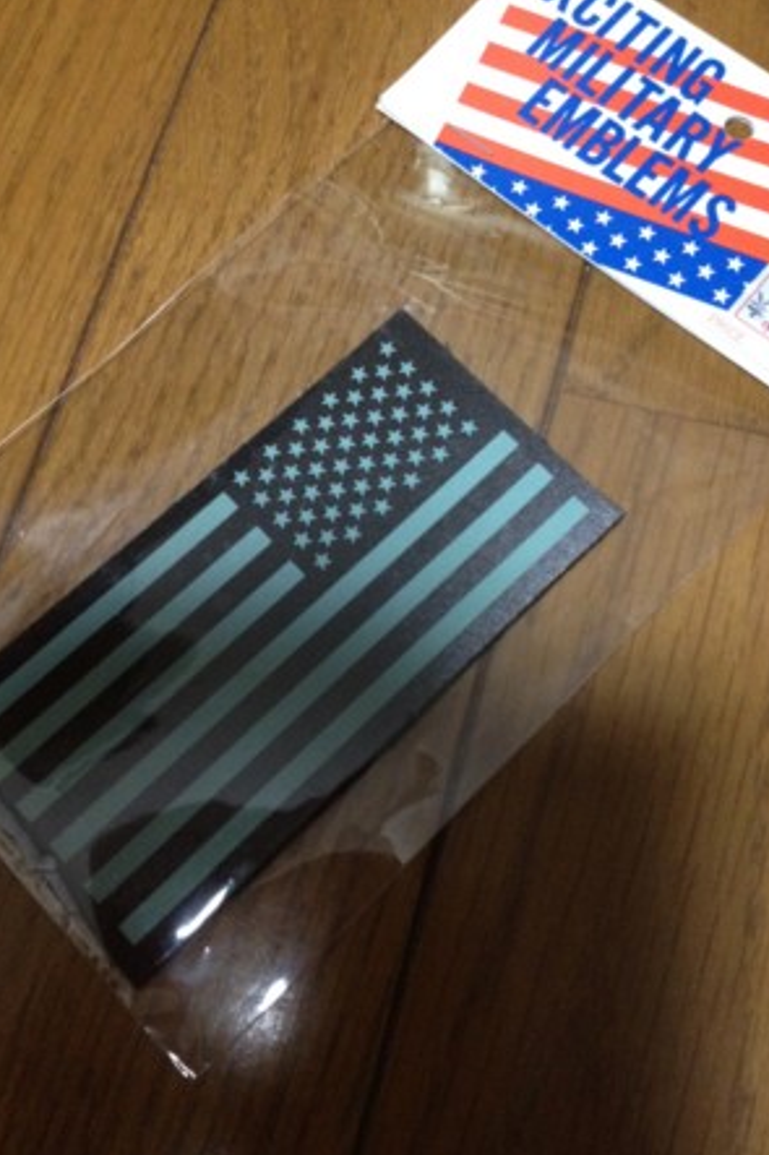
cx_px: 425
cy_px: 574
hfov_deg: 35.9
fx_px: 1186
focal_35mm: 37
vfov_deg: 51.9
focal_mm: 4.28
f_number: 2.4
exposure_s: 1/20
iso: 400
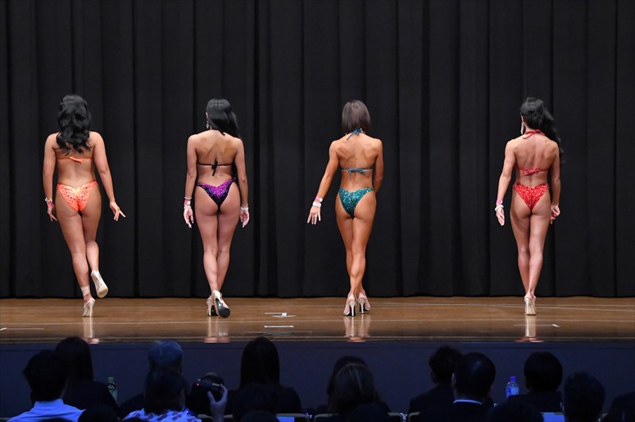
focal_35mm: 150
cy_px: 211
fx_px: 2645
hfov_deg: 13.7
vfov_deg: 9.1
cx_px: 318
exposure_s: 1/400
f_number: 5.6
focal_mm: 100
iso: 8000
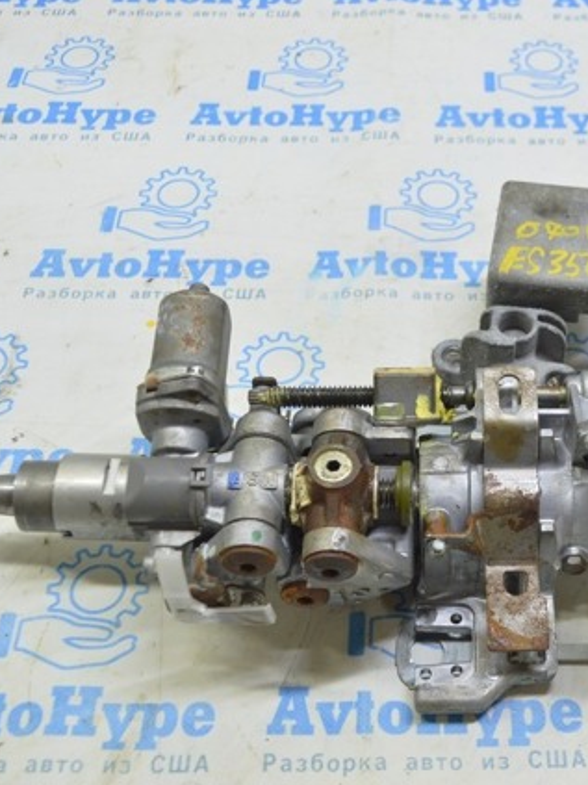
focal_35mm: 48
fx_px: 1088
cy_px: 392
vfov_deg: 39.7
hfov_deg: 29.7
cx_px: 445
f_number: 5.6
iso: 400
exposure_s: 1/20
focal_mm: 22
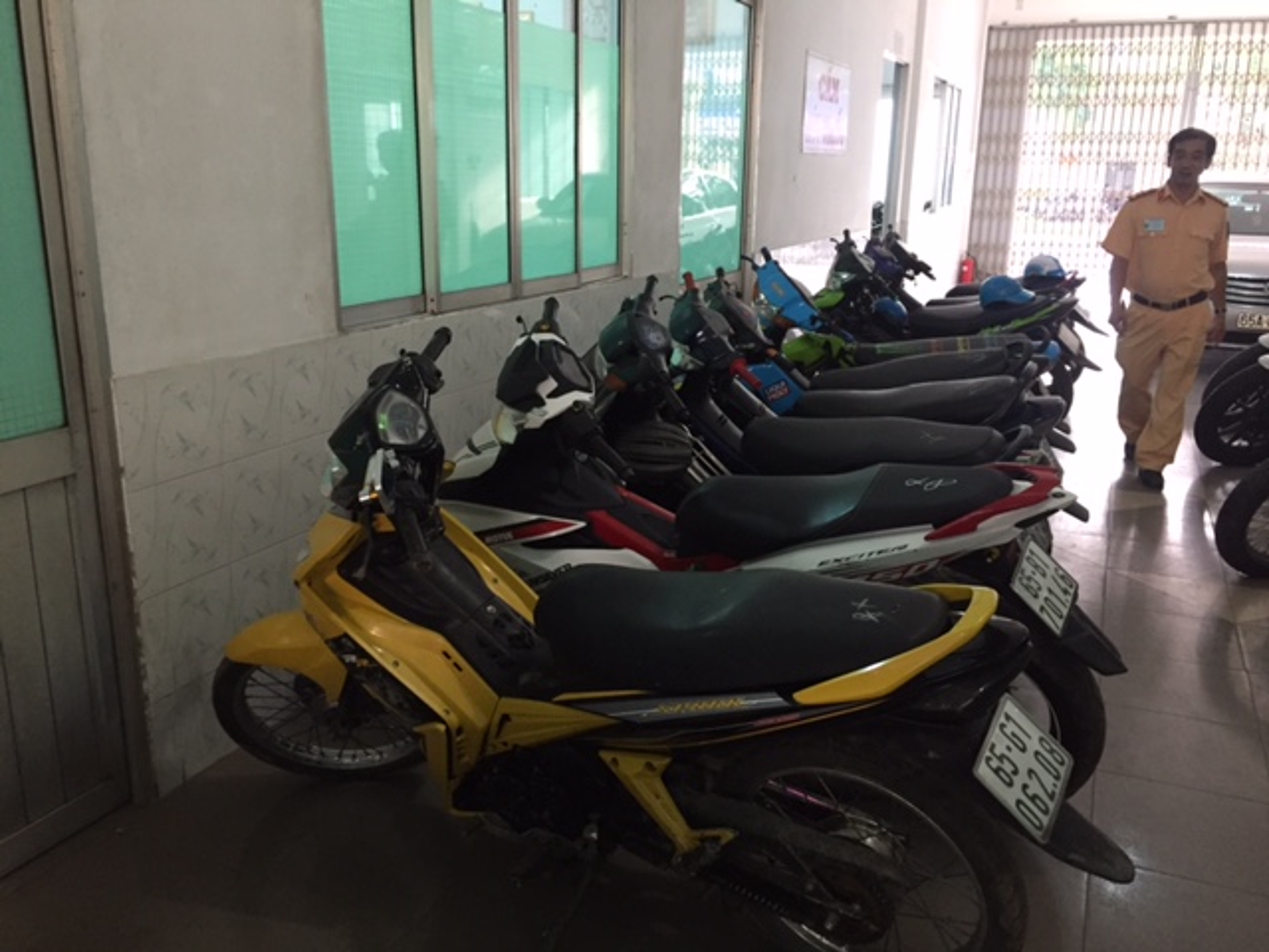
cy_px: 476
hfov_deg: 61.7
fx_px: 1063
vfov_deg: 48.2
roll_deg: -2.9
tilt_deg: -16.5
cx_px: 634
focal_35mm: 29
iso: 250
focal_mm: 4.15
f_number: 2.2
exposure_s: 1/33
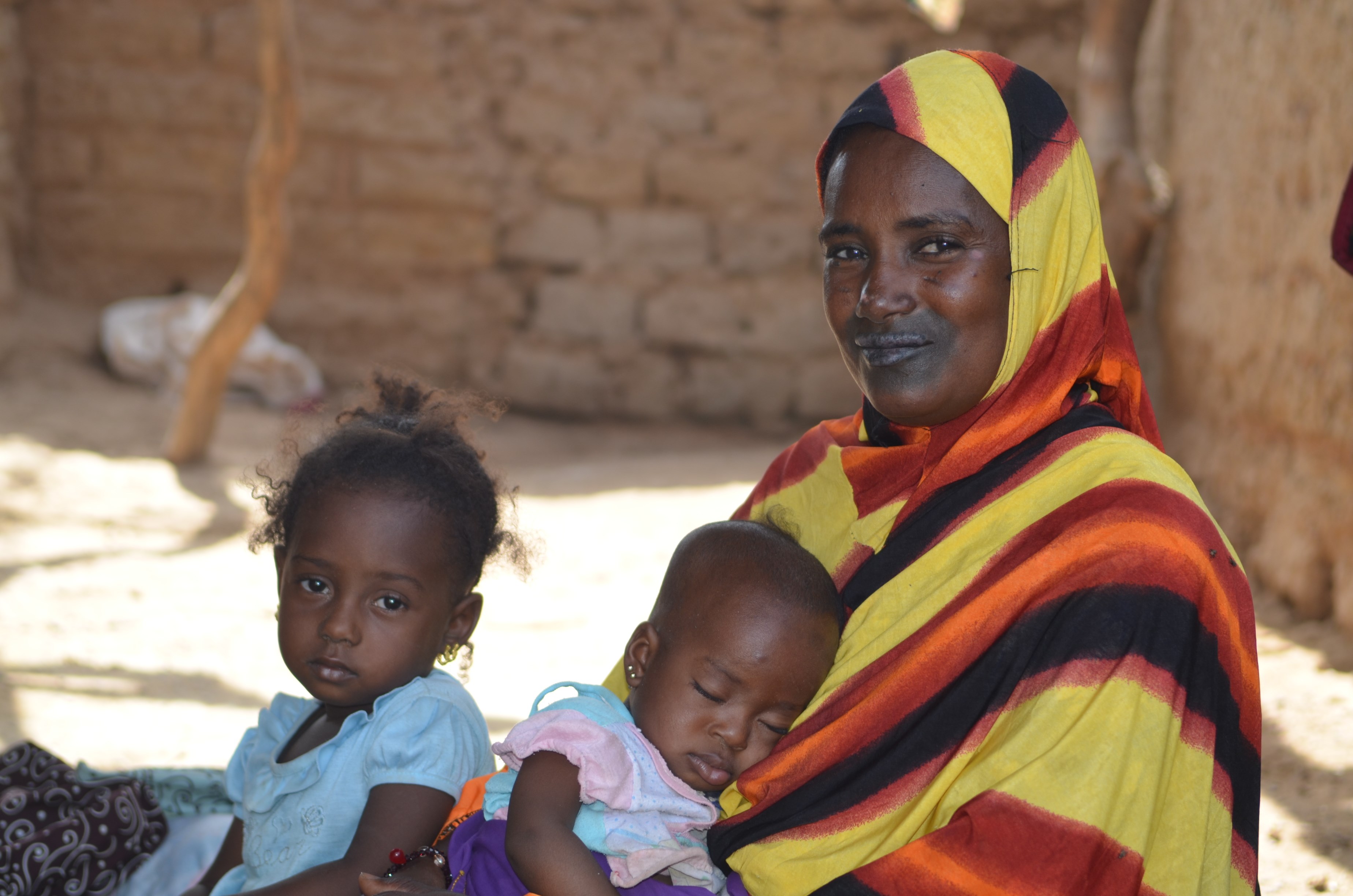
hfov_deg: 24.7
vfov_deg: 16.5
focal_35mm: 82
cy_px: 448
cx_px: 676
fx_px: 3094
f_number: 4.5
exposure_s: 1/200
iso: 100
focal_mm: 55
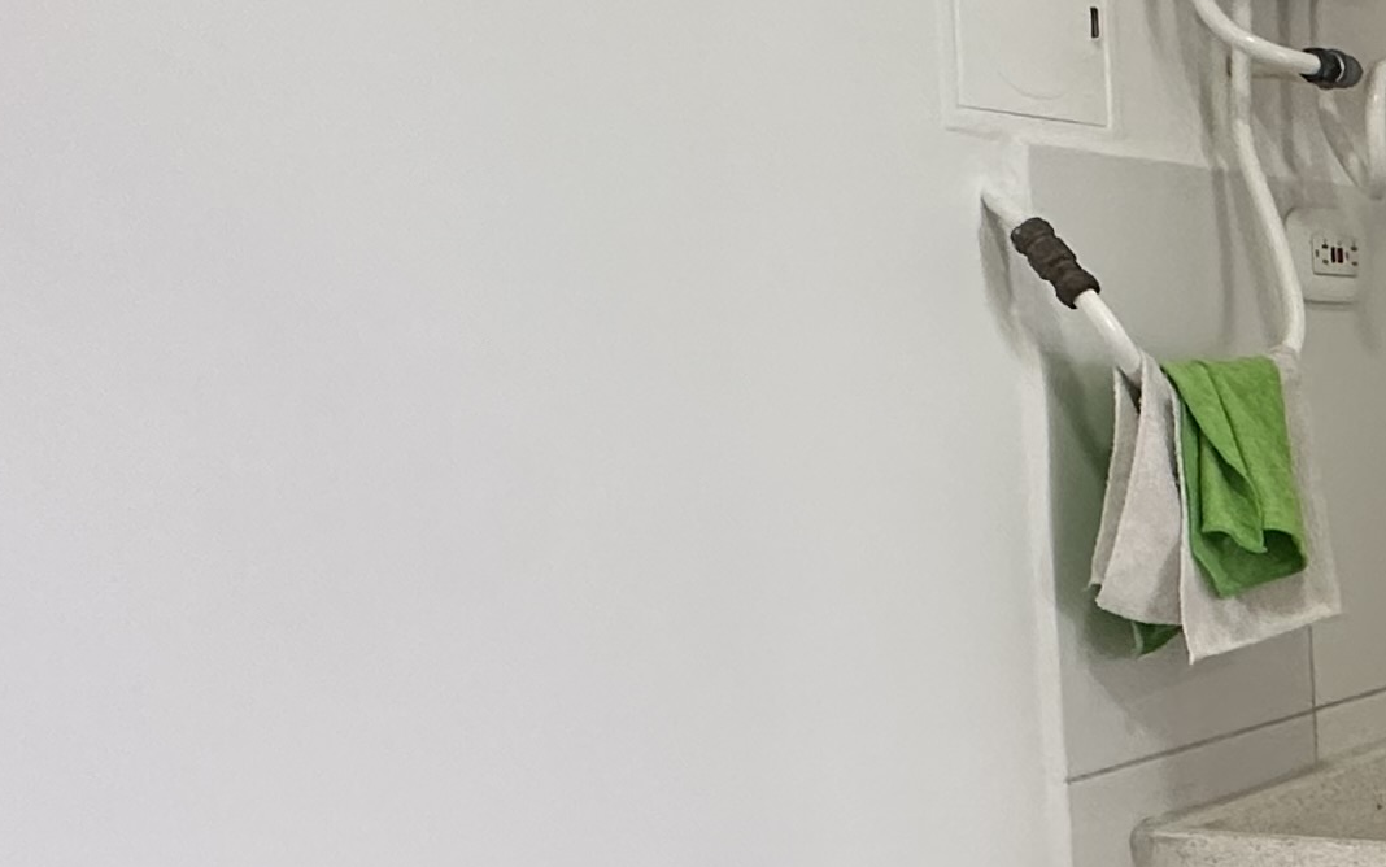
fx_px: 2116
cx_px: 2122
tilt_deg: -8.1
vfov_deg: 23.0
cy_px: 633
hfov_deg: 25.9
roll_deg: +0.0
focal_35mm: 56
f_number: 2.2
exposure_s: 1/121
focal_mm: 2.22
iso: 250
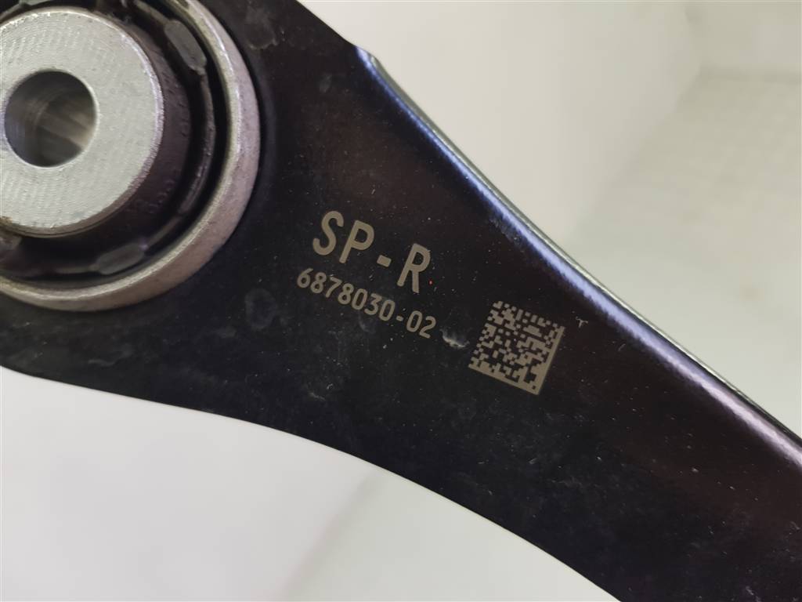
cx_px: 401
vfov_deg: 53.1
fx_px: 602
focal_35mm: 26
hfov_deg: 67.3
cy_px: 301
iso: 80
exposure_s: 1/100
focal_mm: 4.2
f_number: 1.7
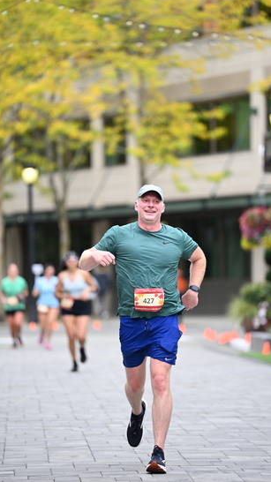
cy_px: 240
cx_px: 147
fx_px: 2696
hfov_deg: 5.8
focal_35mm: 211
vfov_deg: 10.2
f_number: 2.8
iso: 640
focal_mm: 200
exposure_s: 1/1600
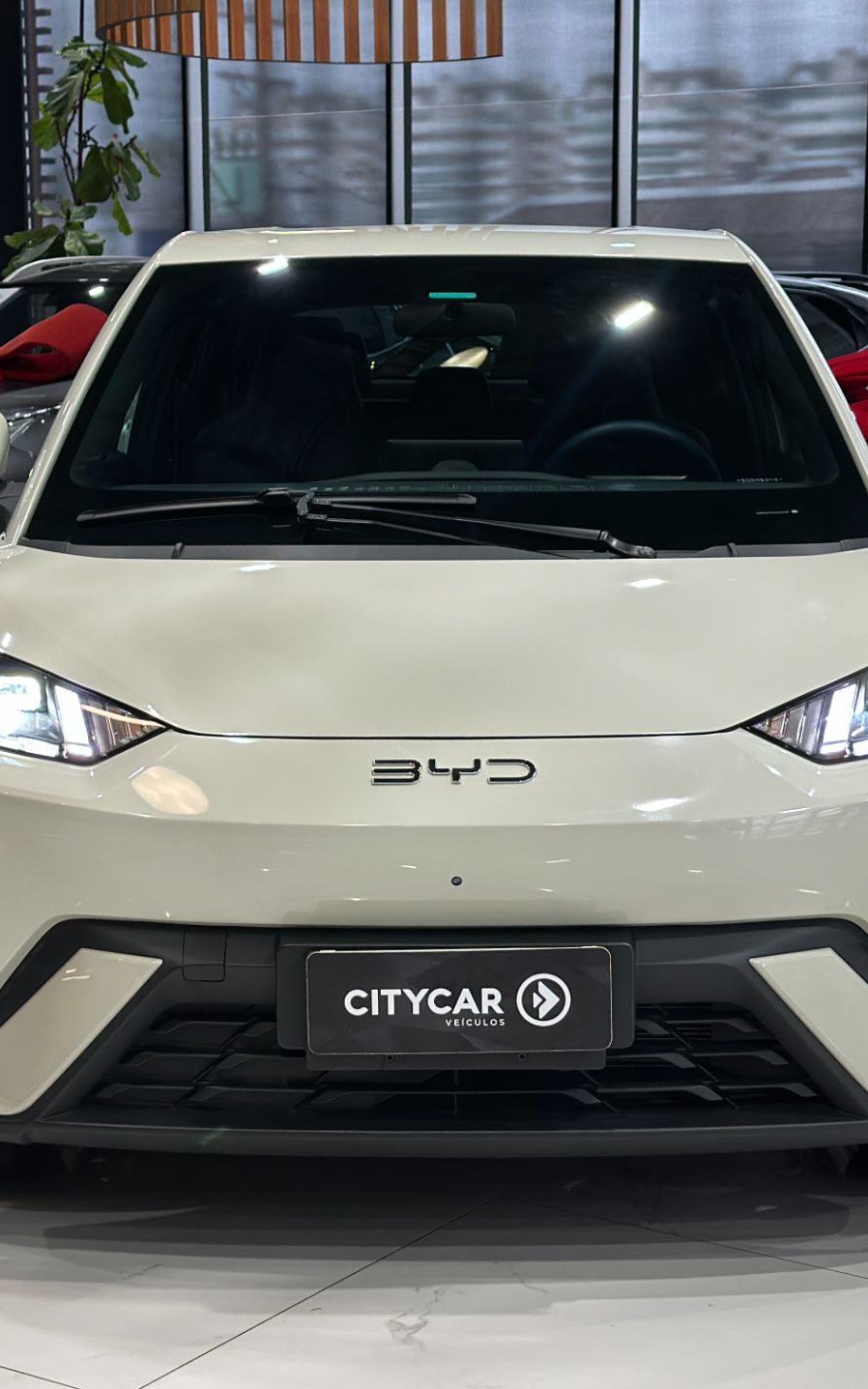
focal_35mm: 68
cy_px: 694
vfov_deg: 30.2
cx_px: 435
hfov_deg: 19.1
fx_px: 2574
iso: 125
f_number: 1.78
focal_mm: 6.86
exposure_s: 1/120
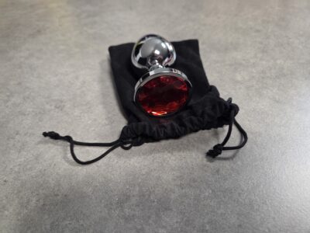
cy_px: 116
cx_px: 155
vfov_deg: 58.9
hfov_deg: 73.9
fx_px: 206
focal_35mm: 23
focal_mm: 5.4
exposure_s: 1/92
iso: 800
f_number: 1.8
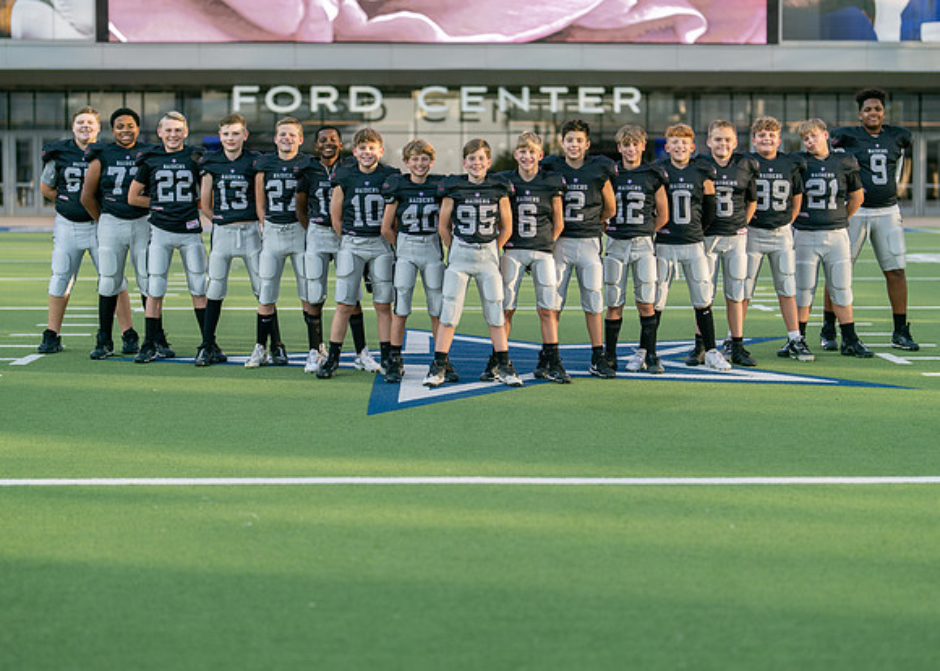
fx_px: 1747
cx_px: 470
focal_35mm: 65
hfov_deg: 30.1
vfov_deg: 21.7
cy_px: 301
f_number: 1.2
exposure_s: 1/2000
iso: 100
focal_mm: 50
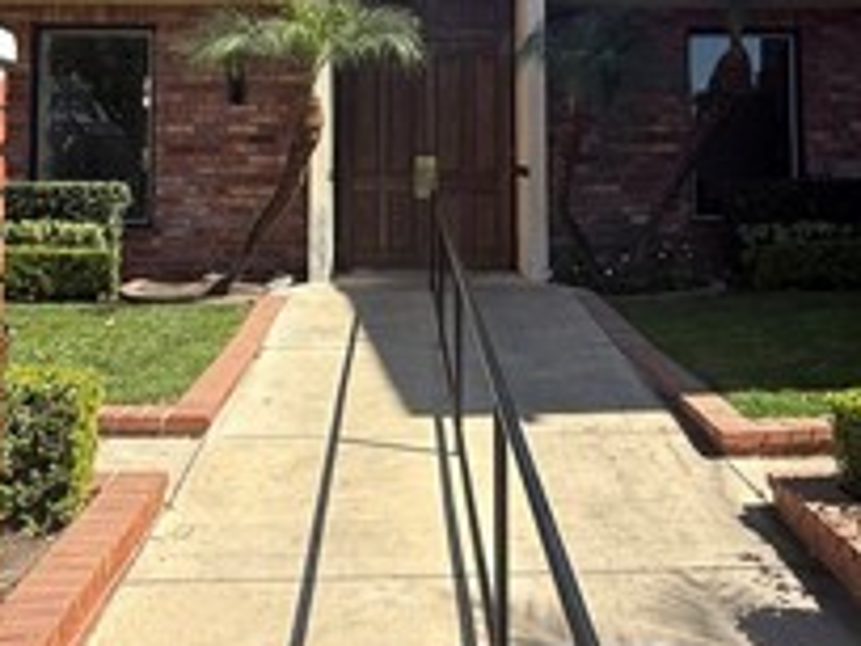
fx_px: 1094
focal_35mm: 44
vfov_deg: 31.6
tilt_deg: +4.4
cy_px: 89
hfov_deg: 42.9
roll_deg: +0.1
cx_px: 460
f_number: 2.2
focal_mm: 2.22
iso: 50
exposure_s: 1/1339
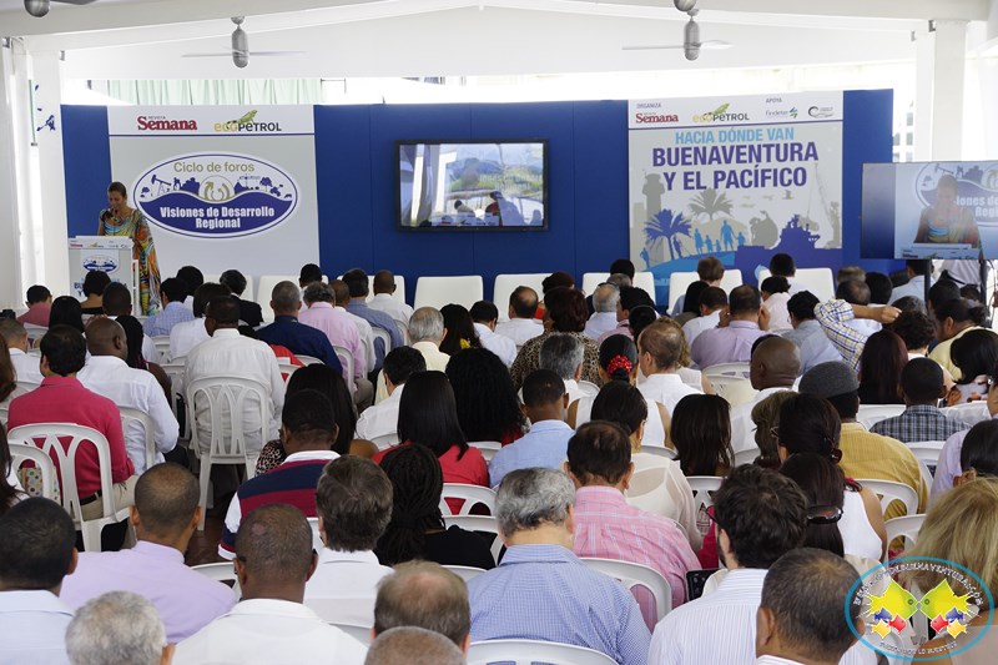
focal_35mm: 82
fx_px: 2286
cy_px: 332
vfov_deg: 16.5
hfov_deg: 24.6
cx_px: 499
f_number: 5.6
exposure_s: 1/200
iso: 400
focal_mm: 55
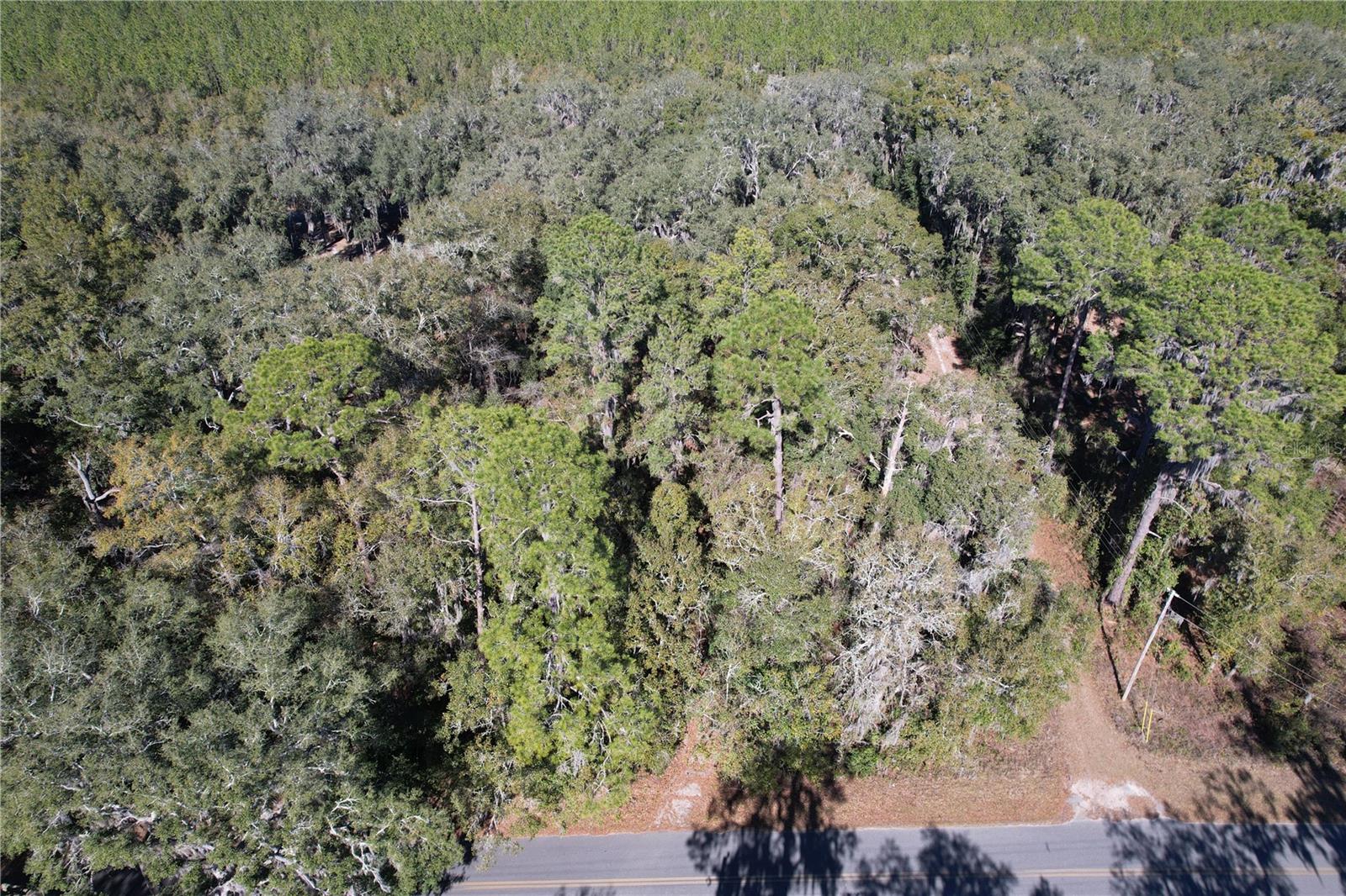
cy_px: 448
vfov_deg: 57.2
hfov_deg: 78.6
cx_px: 673
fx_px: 822
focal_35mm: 22
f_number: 2.8
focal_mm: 8.38
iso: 110
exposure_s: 1/250
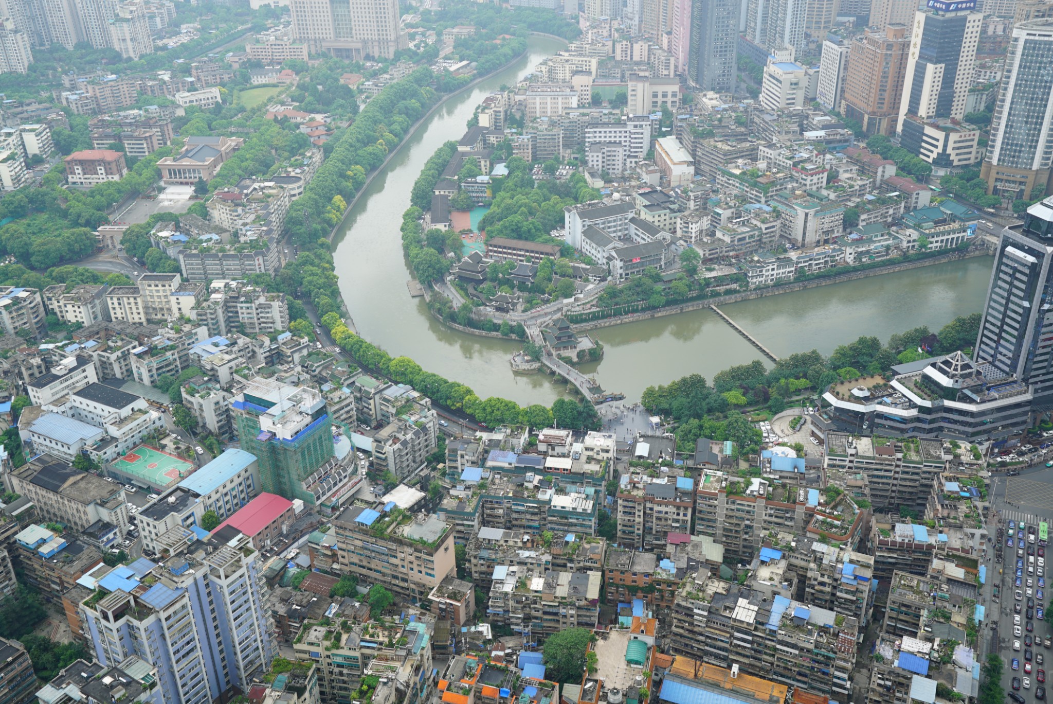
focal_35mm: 35
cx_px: 526
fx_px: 1024
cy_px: 352
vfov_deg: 37.9
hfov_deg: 54.4
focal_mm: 35
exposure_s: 1/80
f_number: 5.6
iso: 100
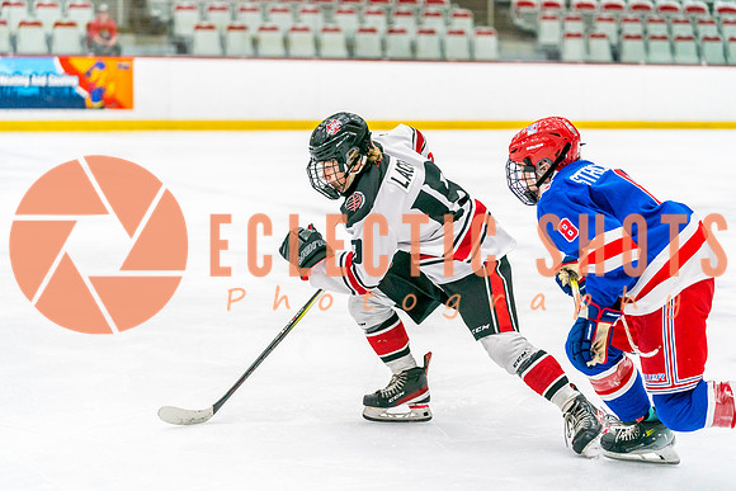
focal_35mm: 103
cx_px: 368
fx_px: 2115
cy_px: 246
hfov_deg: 19.7
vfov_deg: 13.2
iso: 3200
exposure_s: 1/1250
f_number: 2.8
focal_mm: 99
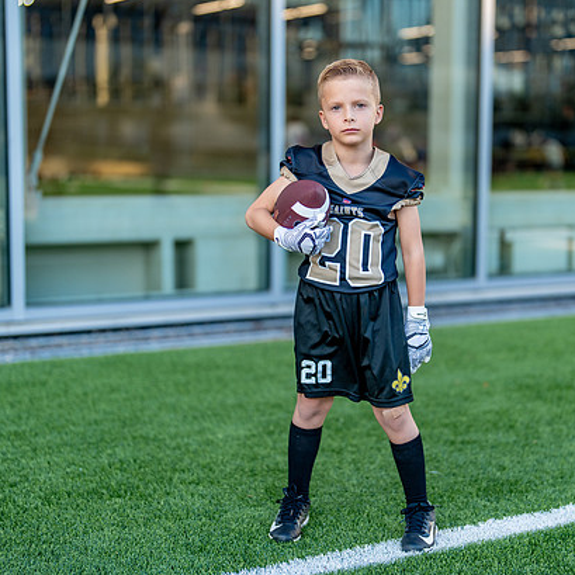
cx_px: 350
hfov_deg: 25.7
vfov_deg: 25.7
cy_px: 292
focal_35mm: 67
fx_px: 1259
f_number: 1.2
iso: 200
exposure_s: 1/1000
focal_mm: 50
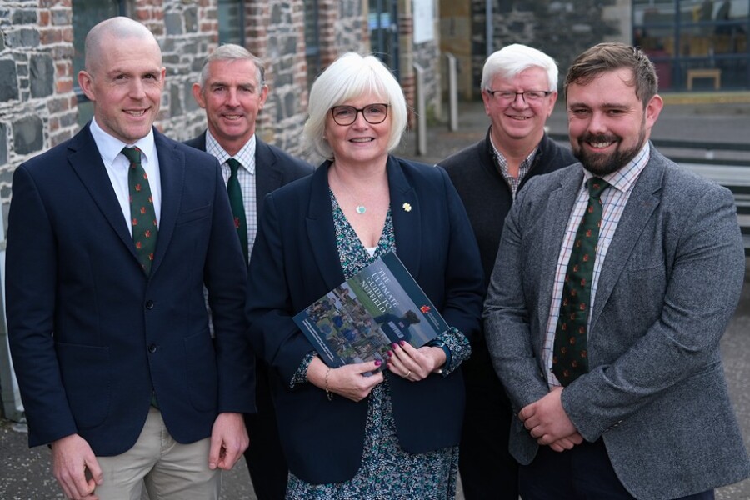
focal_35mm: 53
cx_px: 375
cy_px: 250
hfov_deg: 37.5
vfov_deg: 25.5
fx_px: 1104
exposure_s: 1/1400
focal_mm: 35
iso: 400
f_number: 2.8
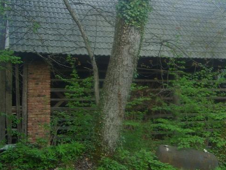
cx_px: 138
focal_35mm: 58
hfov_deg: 33.1
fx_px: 379
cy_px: 63
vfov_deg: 25.1
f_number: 2.8
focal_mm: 5.8
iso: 50
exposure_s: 1/60
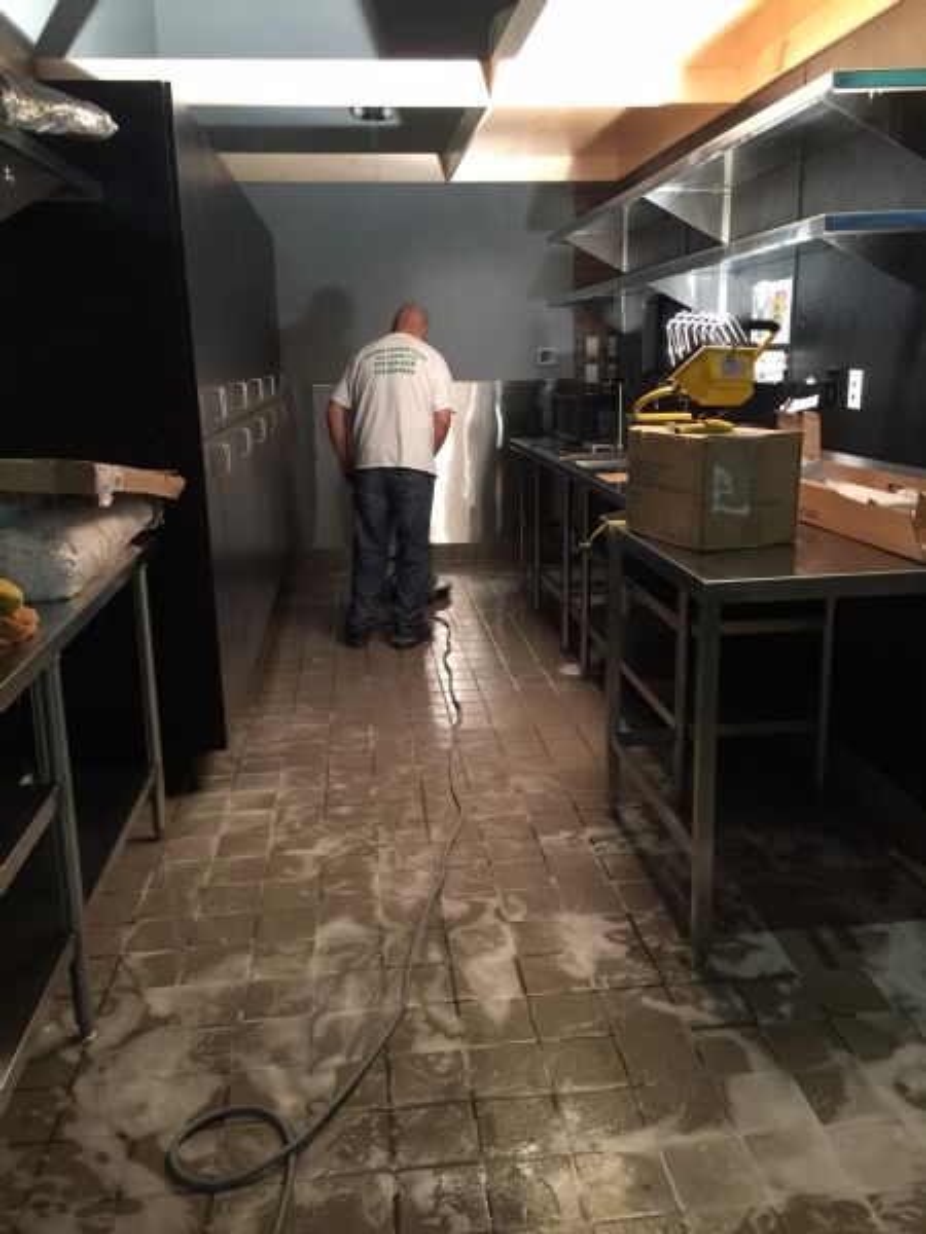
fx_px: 1034
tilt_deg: -13.6
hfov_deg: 48.2
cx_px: 463
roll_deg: +1.8
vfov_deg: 61.7
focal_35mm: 29
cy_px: 617
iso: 125
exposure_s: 1/8
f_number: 2.2
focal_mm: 4.15
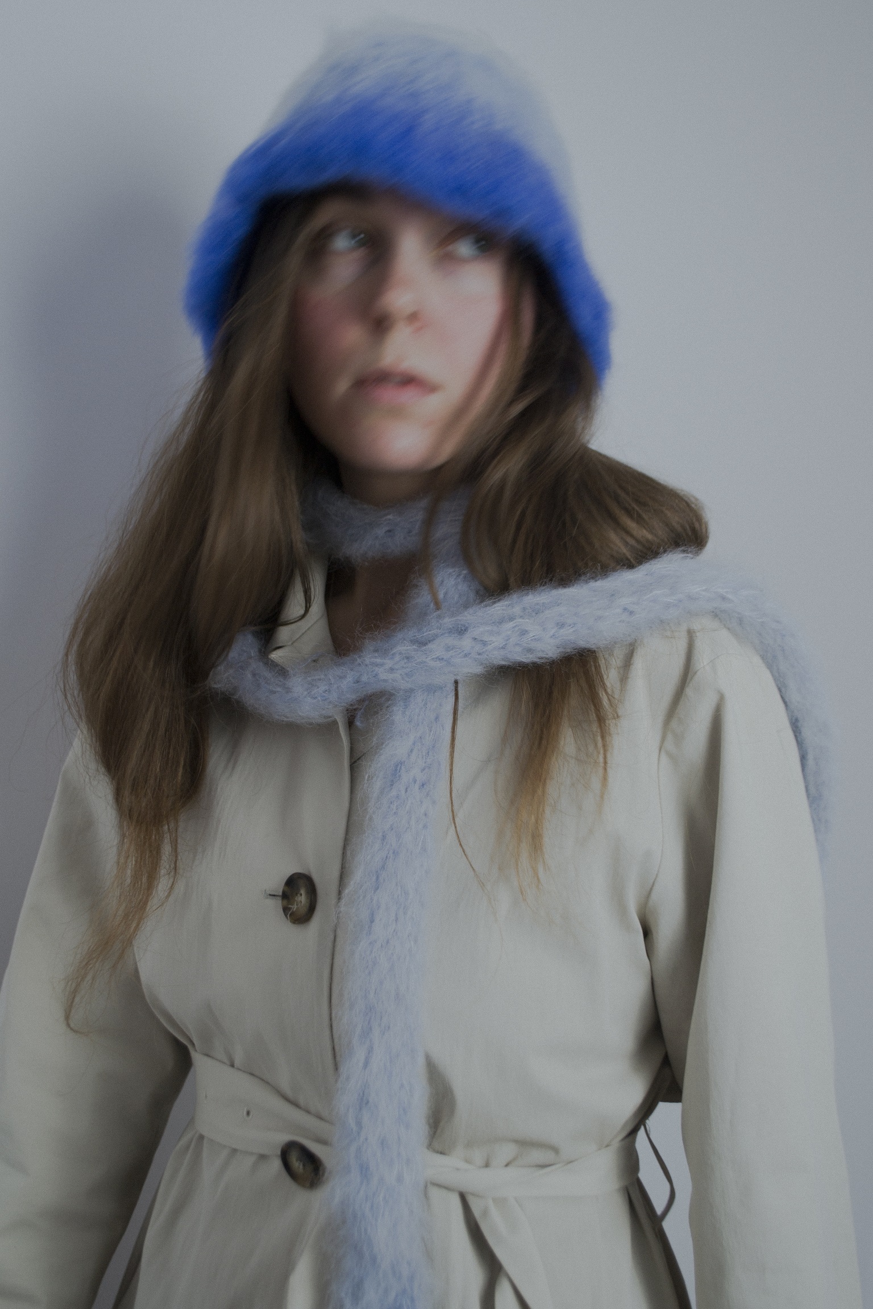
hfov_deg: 34.2
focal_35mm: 39
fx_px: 1419
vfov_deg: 49.6
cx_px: 436
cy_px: 654
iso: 125
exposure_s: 1/40
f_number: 4.5
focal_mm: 26
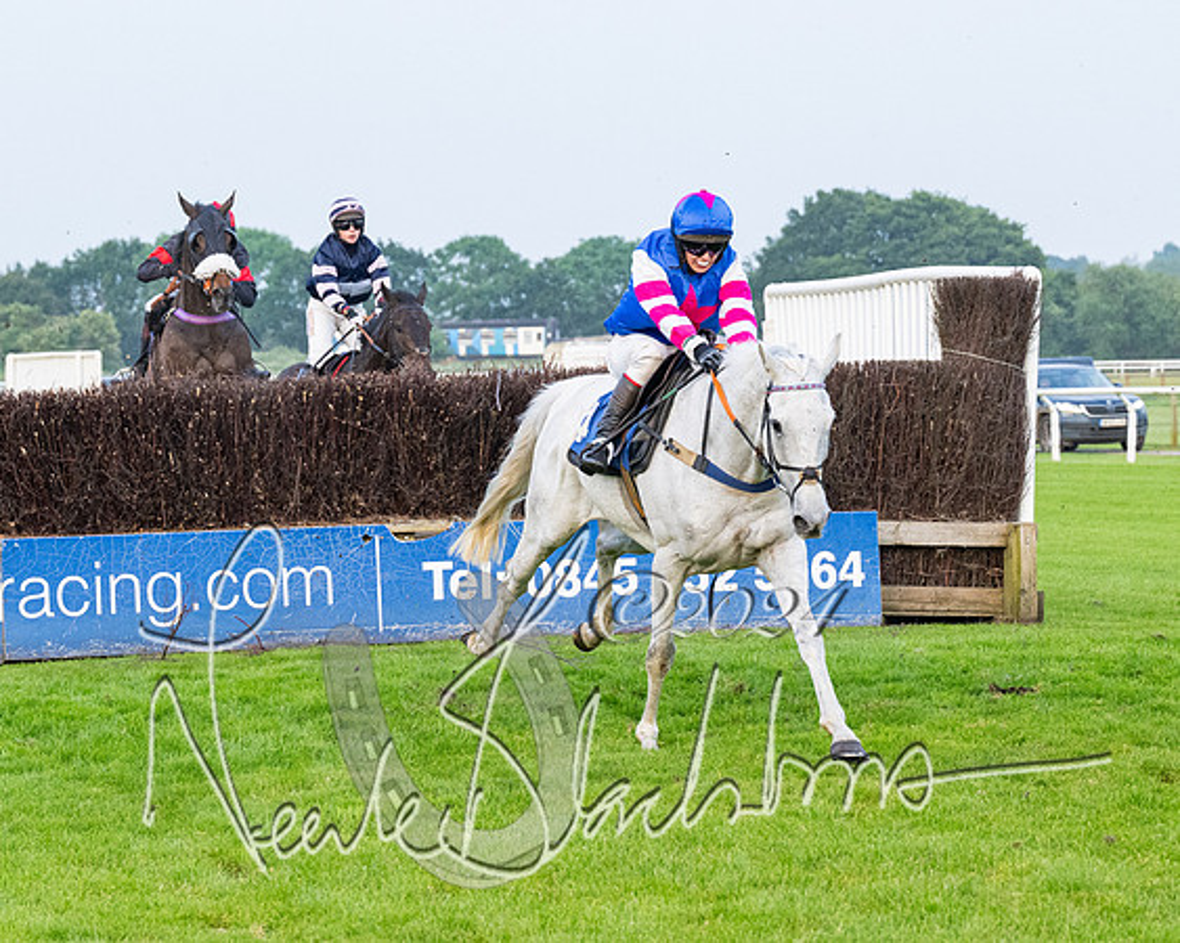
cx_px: 560
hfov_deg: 13.8
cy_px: 409
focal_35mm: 139
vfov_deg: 11.1
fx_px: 4859
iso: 1250
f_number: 4
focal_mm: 70
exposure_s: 1/2000
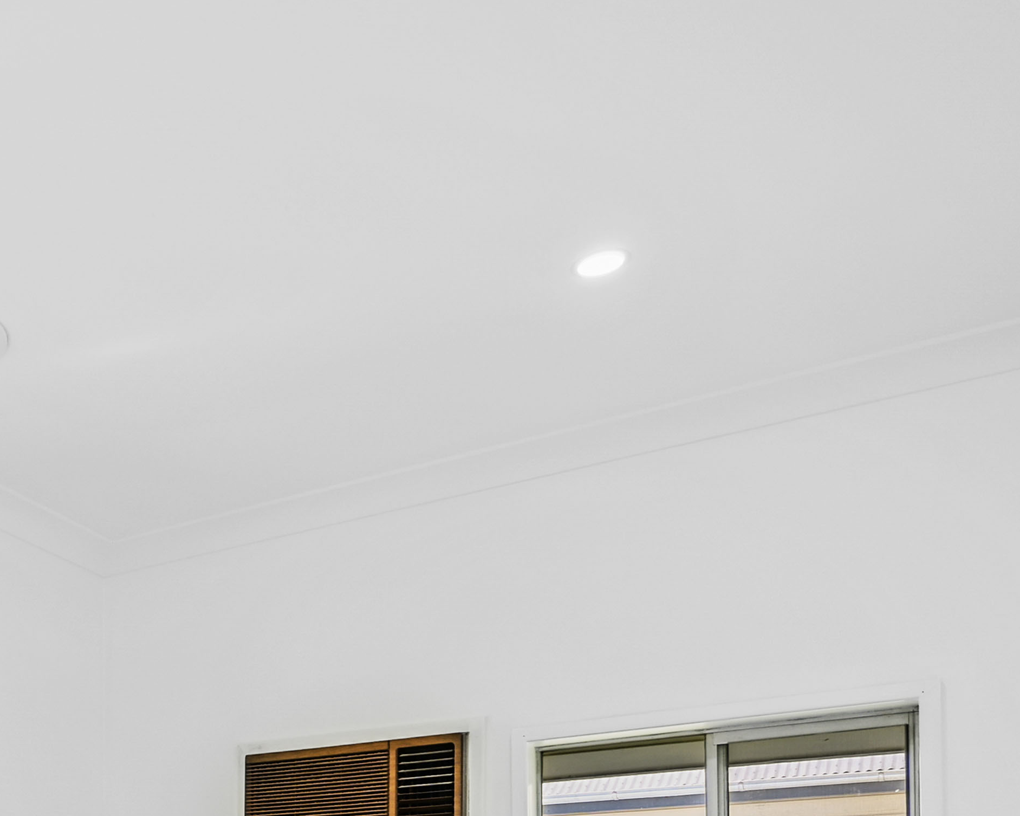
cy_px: 1056
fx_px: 1268
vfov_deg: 29.1
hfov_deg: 37.6
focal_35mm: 42
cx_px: -67
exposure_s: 1/20
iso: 100
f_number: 4
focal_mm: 14
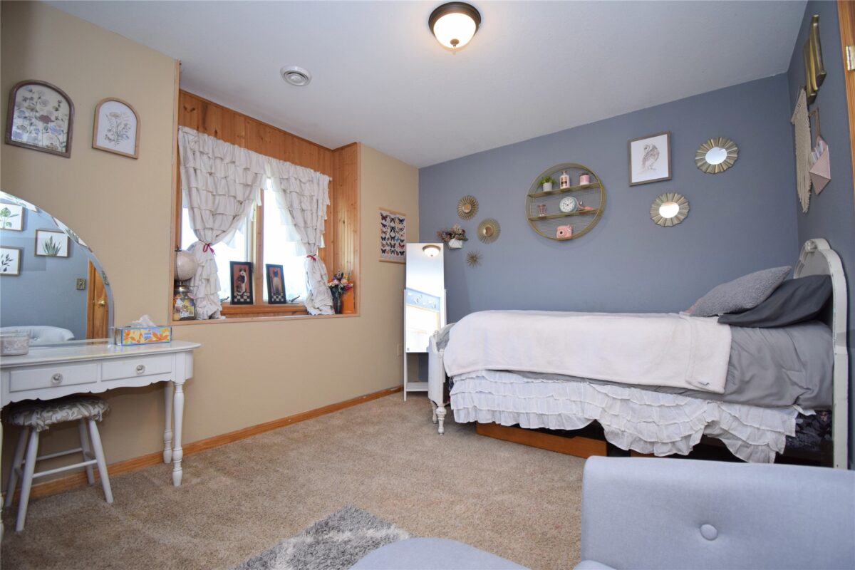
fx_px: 356
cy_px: 285
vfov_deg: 77.3
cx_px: 428
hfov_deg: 100.4
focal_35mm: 15
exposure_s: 1/60
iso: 560
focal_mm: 10
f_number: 4.5
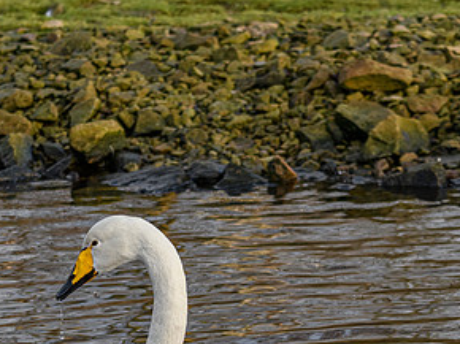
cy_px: 395
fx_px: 4182
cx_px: 252
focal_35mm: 315
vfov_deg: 4.7
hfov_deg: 6.3
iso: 560
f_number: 5.6
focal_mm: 125
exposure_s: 1/1250
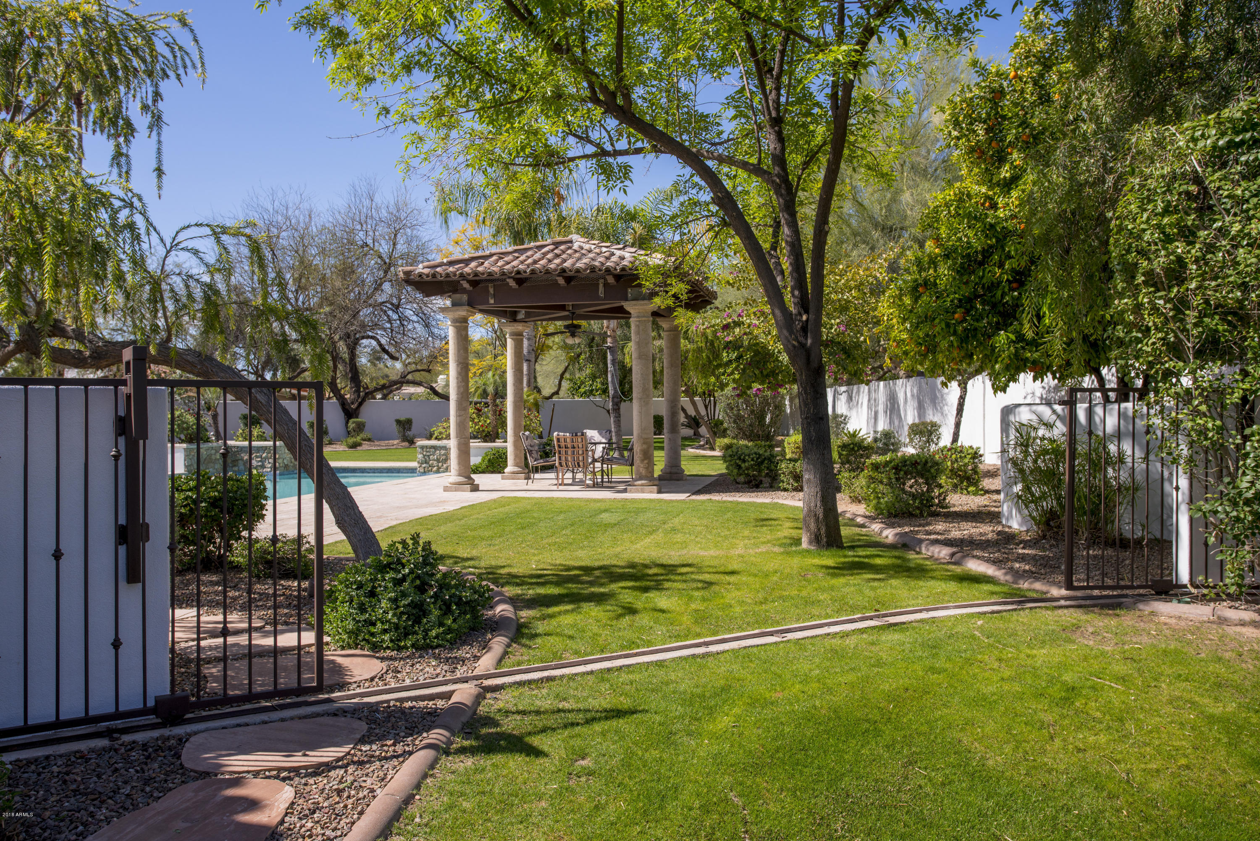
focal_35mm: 29
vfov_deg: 45.0
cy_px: 420
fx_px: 1015
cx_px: 630
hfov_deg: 63.7
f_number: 8
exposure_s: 1/400
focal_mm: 29
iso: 200
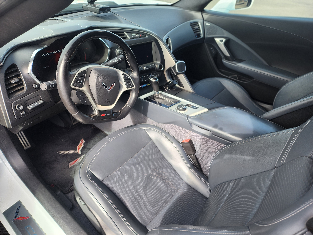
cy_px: 118
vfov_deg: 58.9
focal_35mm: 23
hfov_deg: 73.9
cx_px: 156
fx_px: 208
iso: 12
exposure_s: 1/140
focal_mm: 6.4
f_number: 1.8
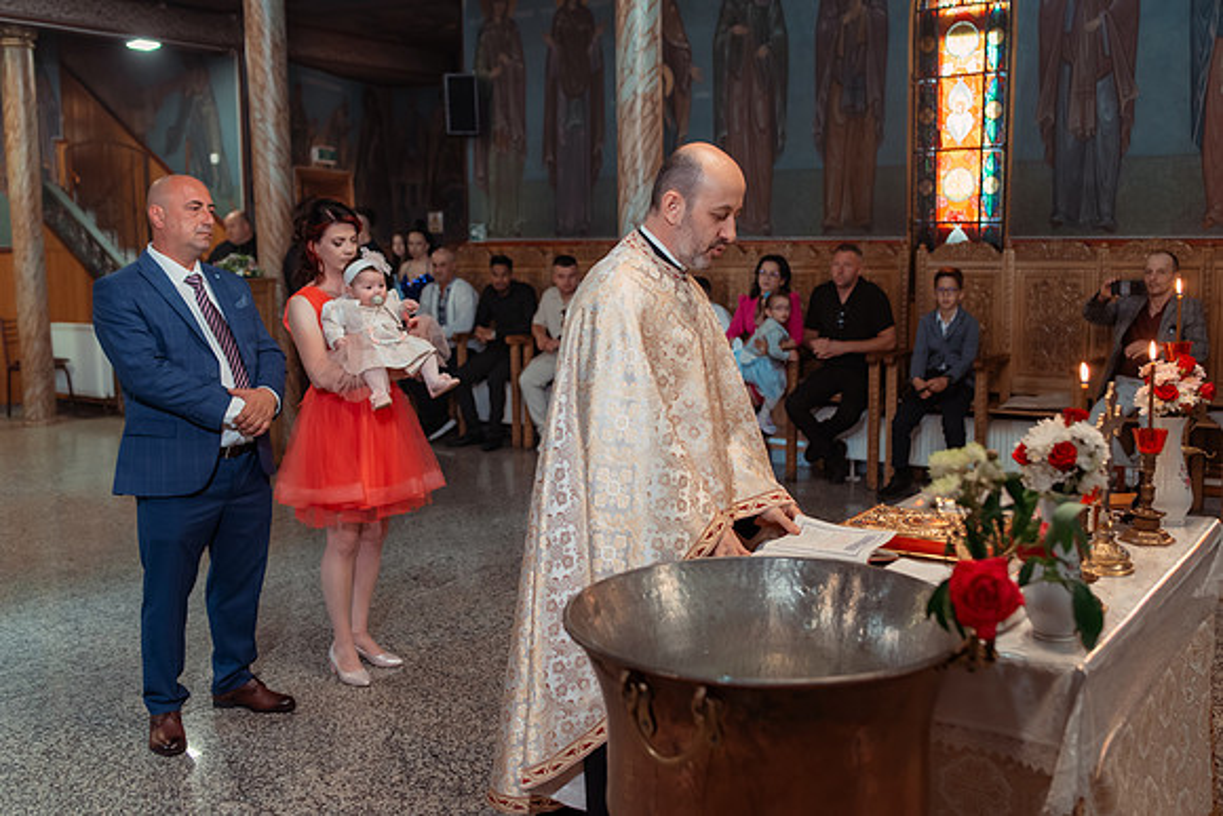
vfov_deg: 37.3
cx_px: 622
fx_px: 1209
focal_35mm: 36
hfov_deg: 53.7
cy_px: 401
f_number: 2.8
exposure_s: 1/200
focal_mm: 35
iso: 1600
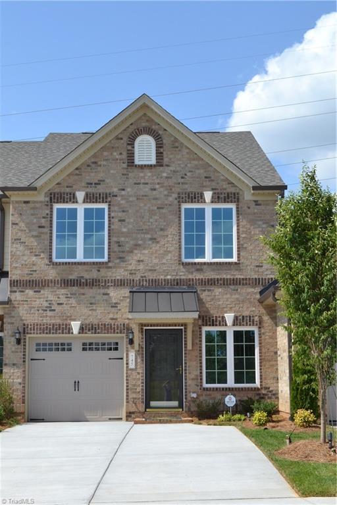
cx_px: 168
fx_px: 758
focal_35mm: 54
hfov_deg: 25.1
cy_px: 252
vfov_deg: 36.9
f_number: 11
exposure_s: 1/400
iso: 400
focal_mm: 36
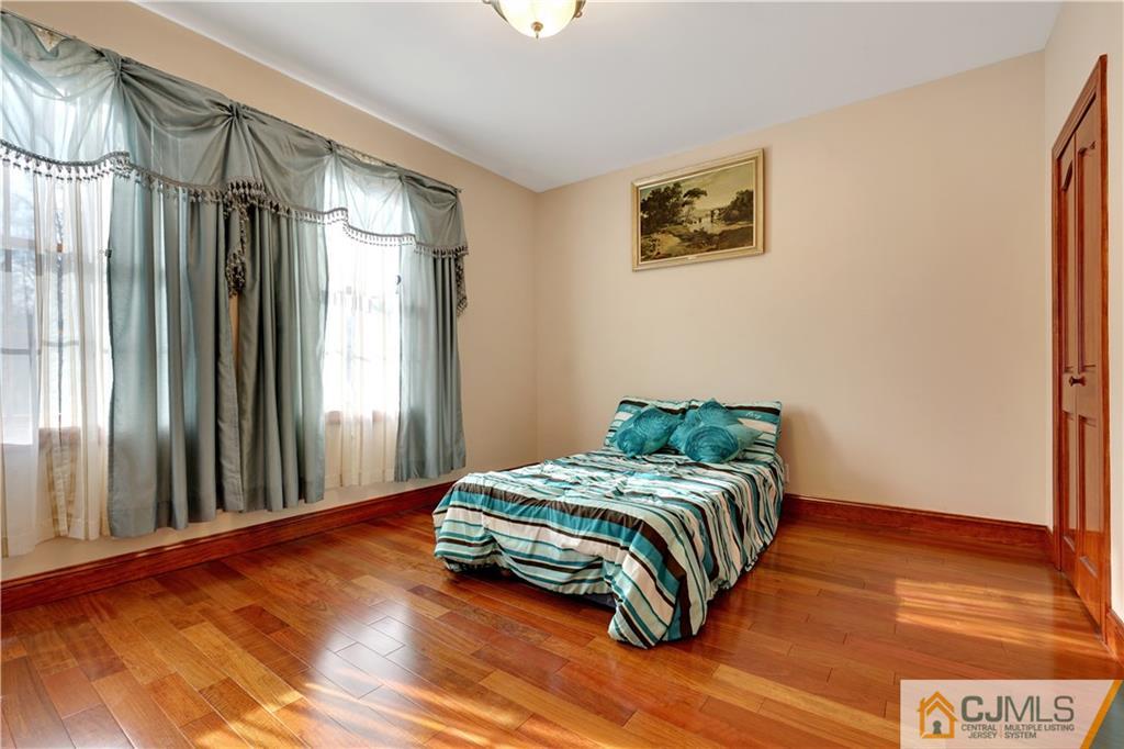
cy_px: 374
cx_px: 562
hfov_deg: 96.8
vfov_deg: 73.7
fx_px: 499
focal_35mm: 16
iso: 200
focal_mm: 16
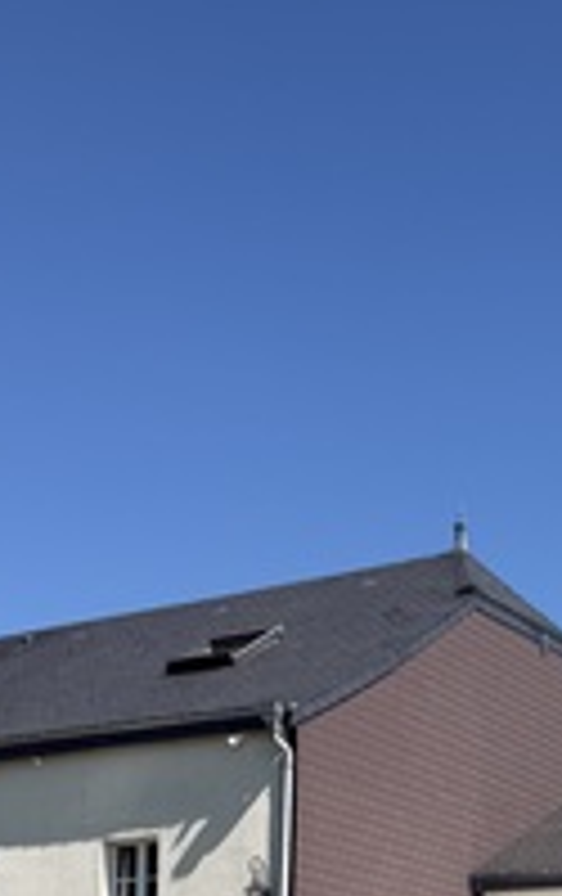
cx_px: 405
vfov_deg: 26.8
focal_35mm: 68
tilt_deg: +2.7
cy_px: 1065
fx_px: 1660
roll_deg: -1.9
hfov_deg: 19.1
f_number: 1.78
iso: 80
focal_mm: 6.76
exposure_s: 1/3953
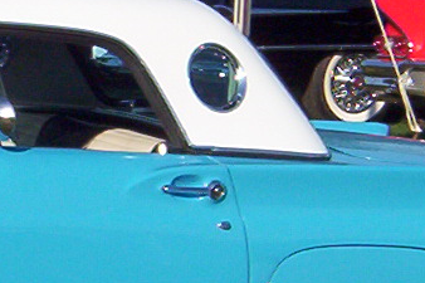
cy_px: 156
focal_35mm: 257
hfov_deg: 7.9
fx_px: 3032
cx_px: -73
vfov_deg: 5.3
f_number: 5.97
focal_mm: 7.88
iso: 100
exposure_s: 1/605
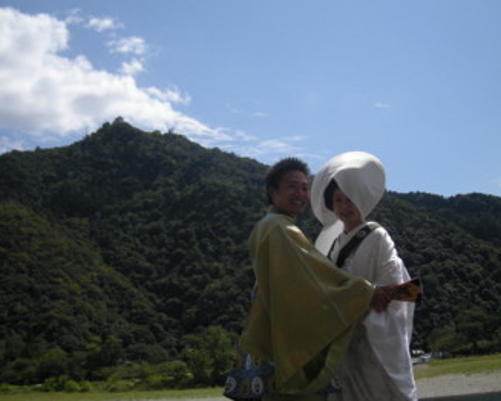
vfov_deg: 32.1
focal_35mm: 47
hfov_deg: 39.5
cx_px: 248
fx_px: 697
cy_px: 171
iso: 64
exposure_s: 1/500
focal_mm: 5.7
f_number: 5.7
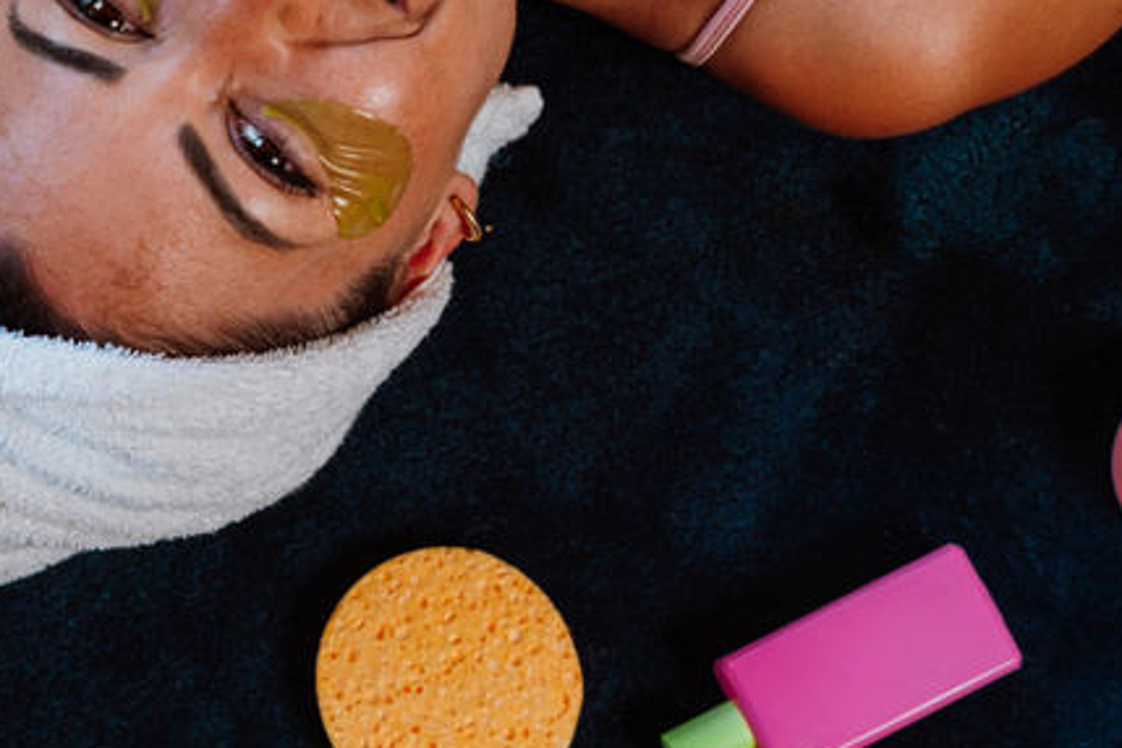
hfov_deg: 20.5
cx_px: 67
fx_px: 3022
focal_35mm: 97
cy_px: 52
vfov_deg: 14.0
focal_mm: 34.7
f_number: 4
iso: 250
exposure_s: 1/320
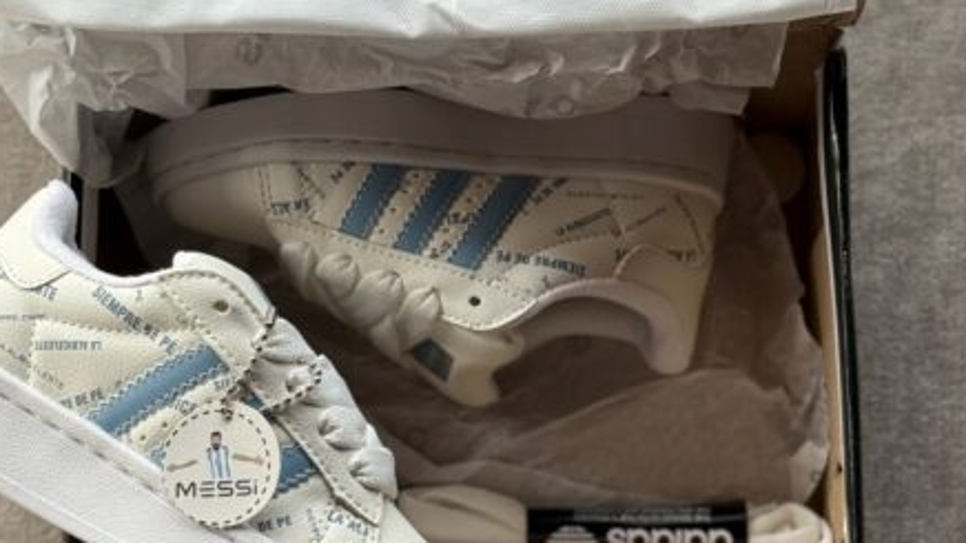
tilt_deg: -80.1
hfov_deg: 22.2
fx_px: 2458
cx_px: 441
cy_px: 350
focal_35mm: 96
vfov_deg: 12.6
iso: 64
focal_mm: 6.76
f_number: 1.78
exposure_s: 1/377
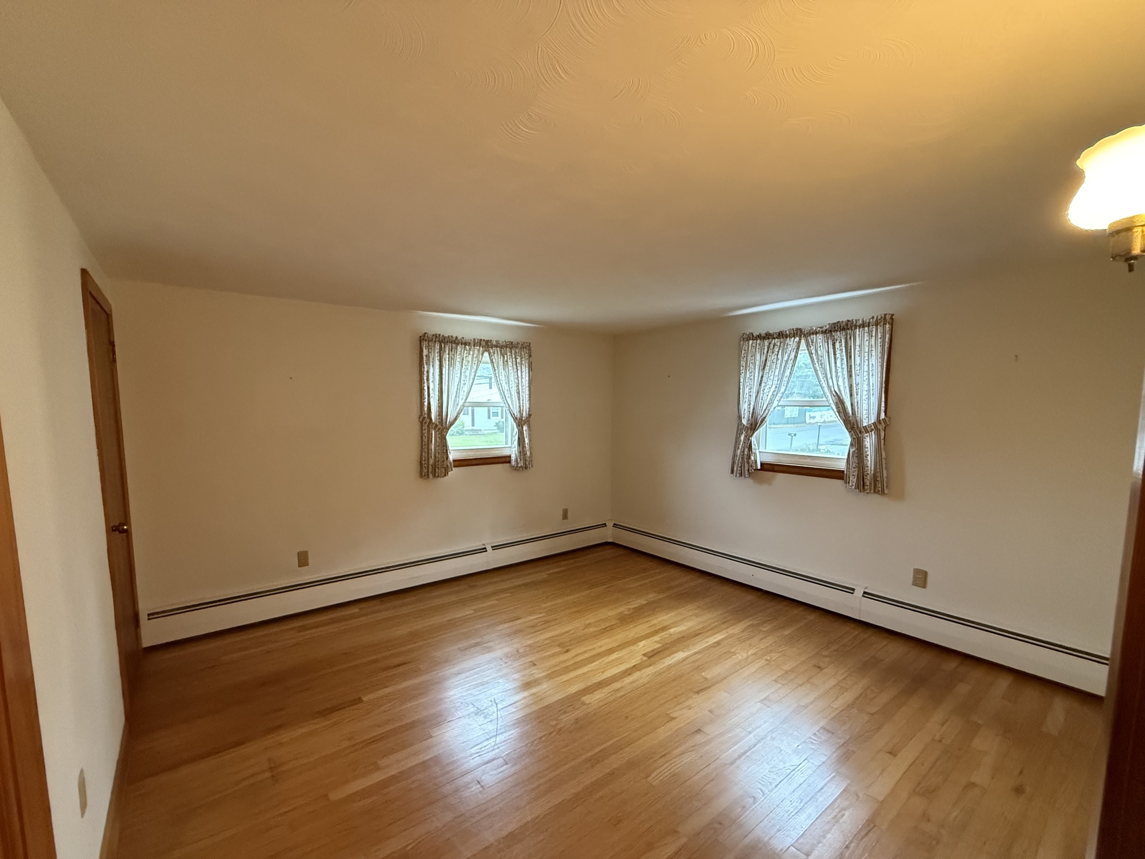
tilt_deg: -6.0
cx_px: 553
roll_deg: -0.3
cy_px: 459
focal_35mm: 15
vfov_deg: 81.6
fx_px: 496
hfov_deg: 98.1
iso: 640
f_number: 2.2
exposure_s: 1/60
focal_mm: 2.22
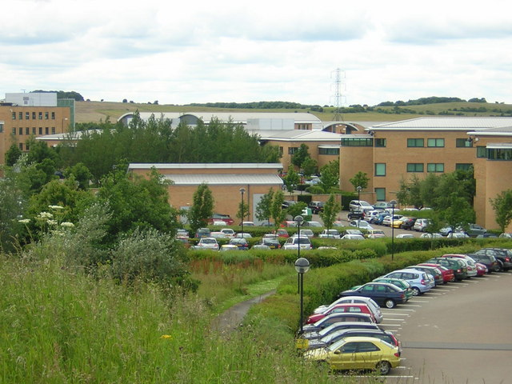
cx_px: 256
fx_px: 1316
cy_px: 192
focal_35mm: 89
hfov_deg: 22.0
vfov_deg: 16.6
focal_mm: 11.6
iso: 100
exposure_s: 1/221
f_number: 4.2
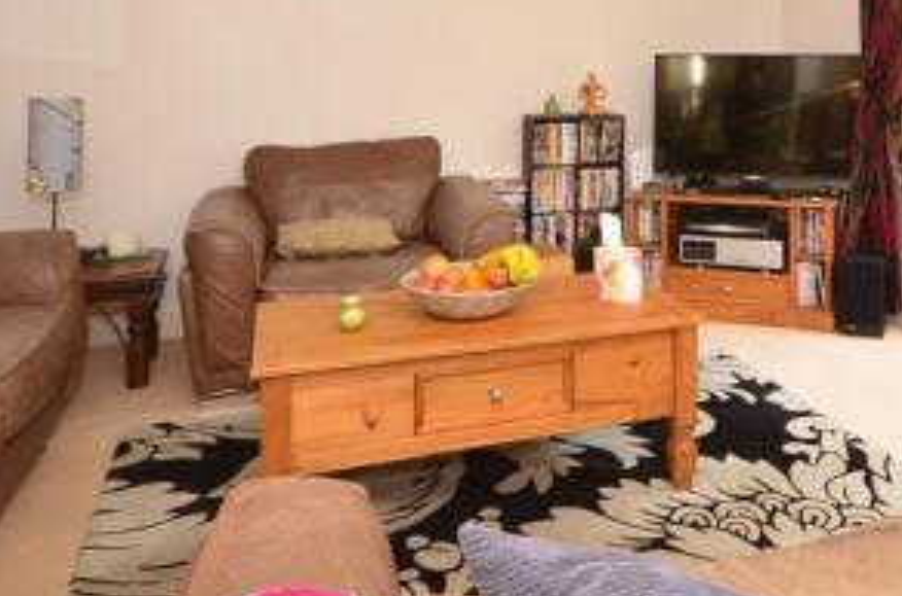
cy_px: 43
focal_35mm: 37
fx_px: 928
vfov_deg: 33.5
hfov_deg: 50.0
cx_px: 661
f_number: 5
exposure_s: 1/8
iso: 200
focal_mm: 11
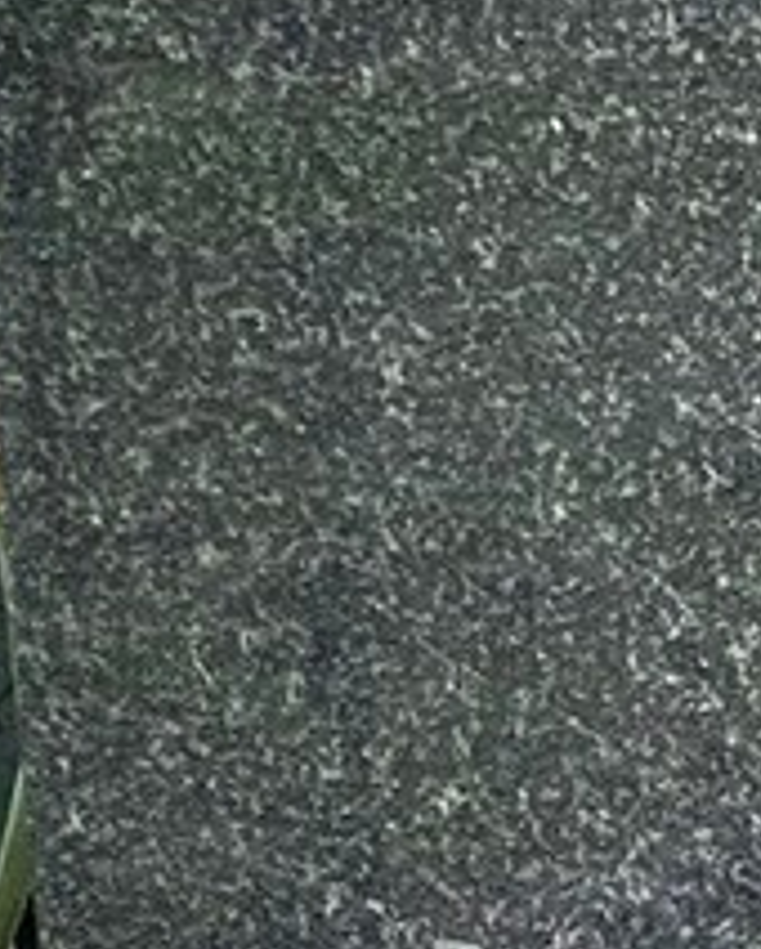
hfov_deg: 4.3
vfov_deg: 5.6
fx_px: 9671
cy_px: 1150
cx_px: 2740
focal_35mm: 344
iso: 50
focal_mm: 6
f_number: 2
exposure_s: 1/122
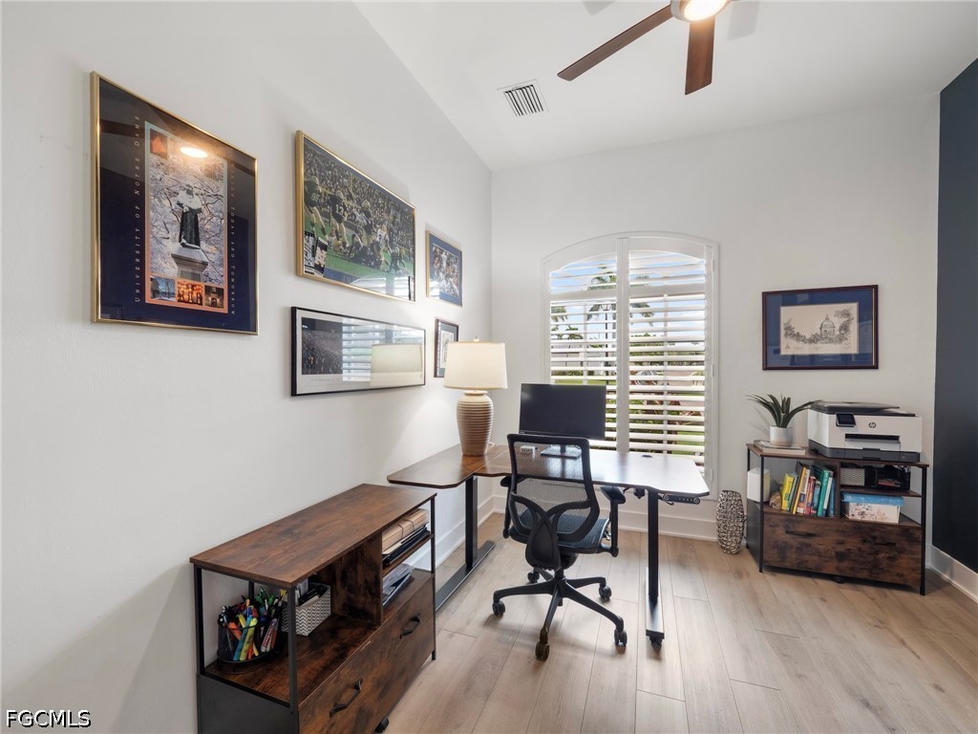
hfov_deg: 102.1
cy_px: 367
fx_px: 396
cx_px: 489
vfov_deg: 85.7
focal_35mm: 14
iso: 200
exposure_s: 1/8
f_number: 7.1
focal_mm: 7
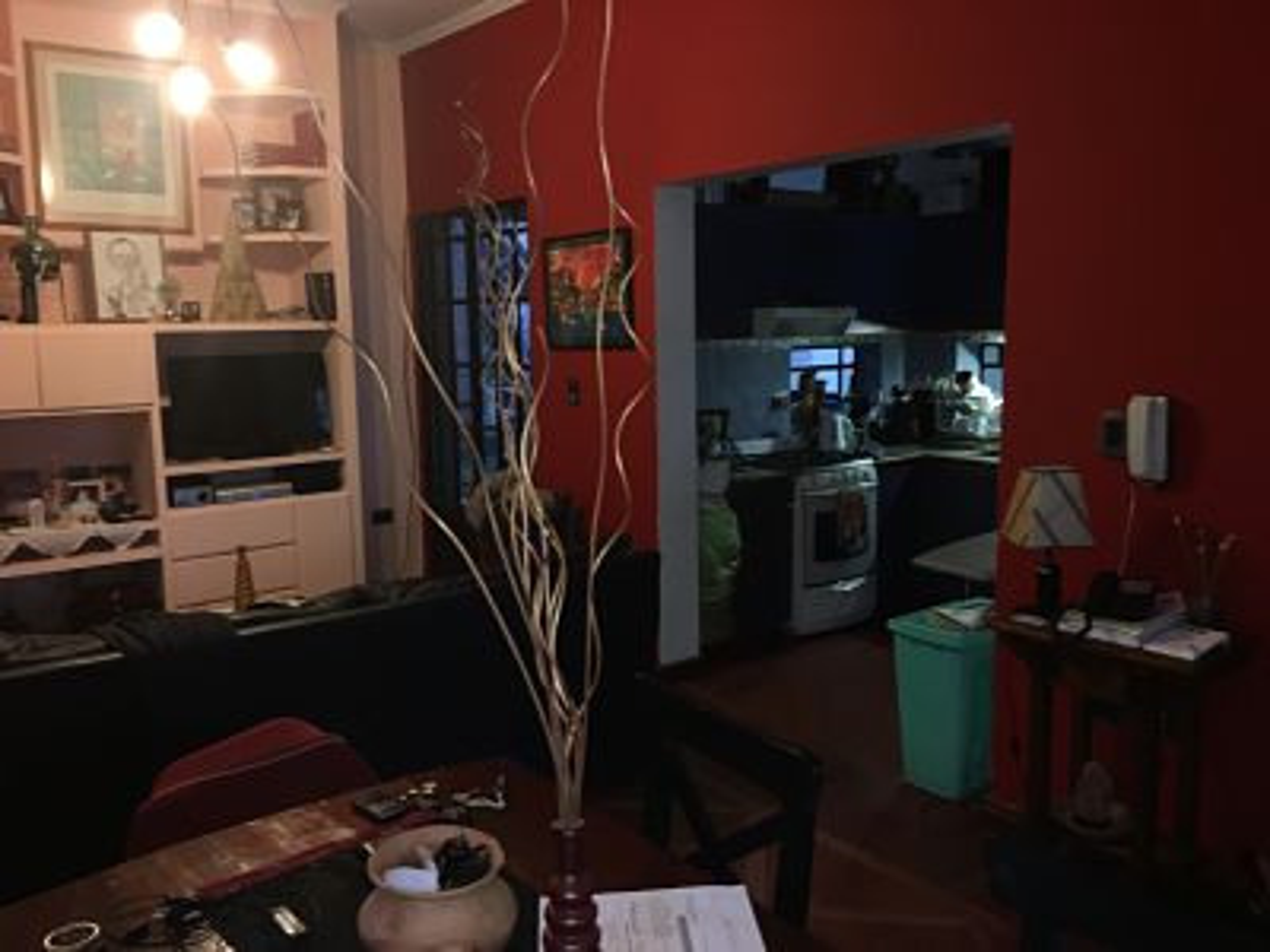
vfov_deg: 48.2
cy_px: 476
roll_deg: +1.6
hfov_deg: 61.7
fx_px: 1064
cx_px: 635
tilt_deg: -7.5
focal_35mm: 29
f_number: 2.2
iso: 100
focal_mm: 4.15
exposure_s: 1/17
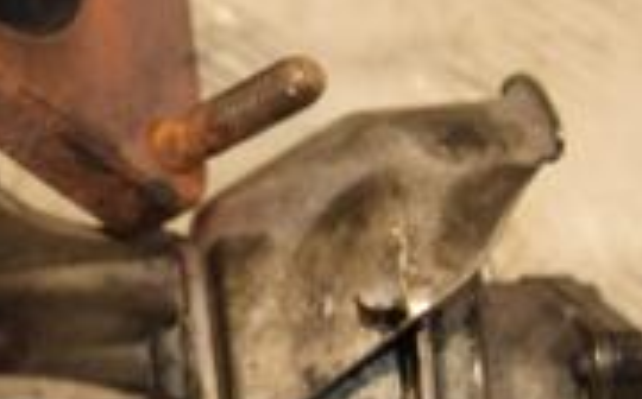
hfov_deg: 9.0
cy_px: 75
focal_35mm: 230
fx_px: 4014
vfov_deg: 5.7
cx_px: -139
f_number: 4.8
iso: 800
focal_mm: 45
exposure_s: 1/200
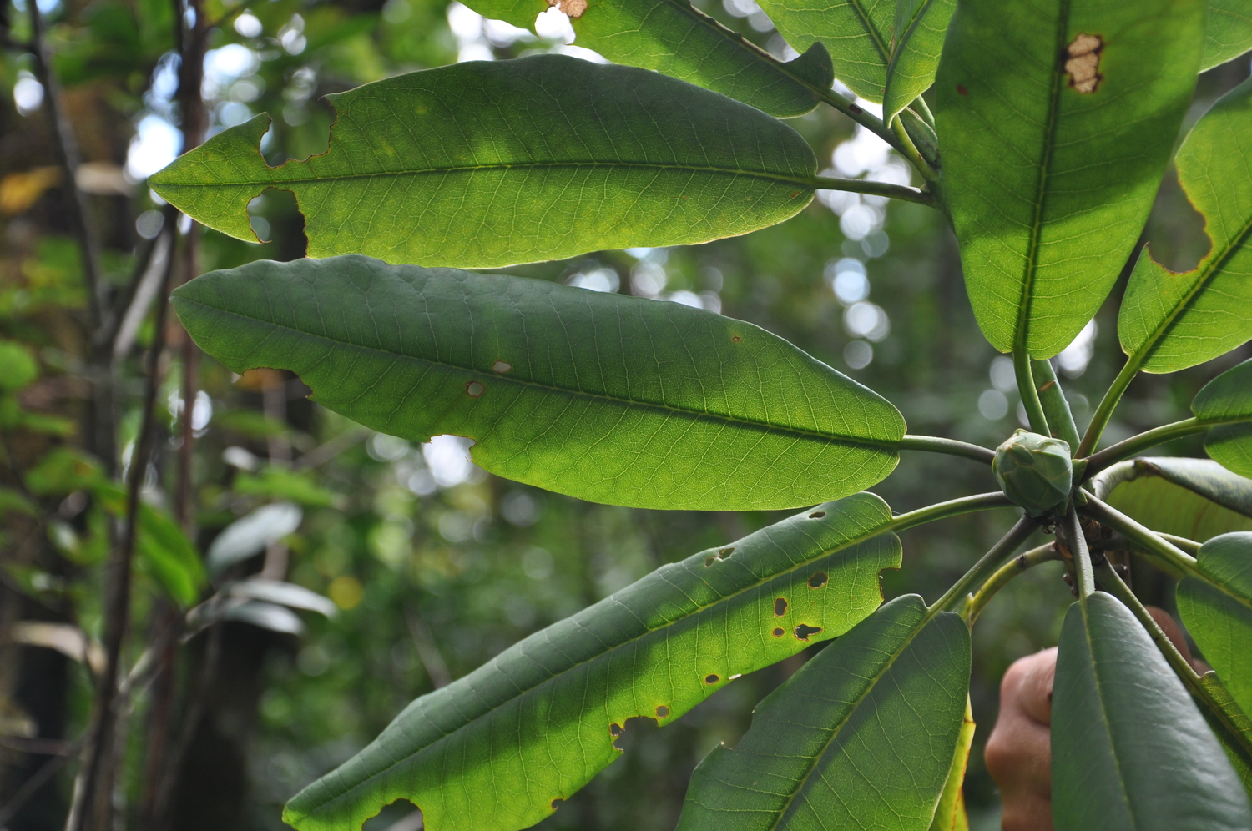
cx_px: 626
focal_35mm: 93
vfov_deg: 14.7
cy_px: 416
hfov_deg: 21.9
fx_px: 3230
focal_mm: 62
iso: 220
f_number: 5.6
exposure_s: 1/125
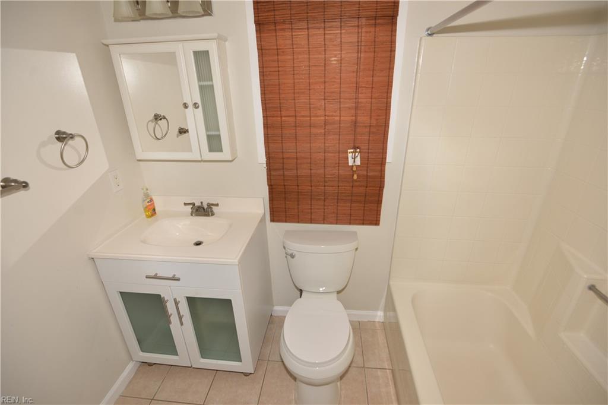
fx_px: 270
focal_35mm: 16
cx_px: 304
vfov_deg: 73.7
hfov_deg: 96.8
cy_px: 202
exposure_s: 1/60
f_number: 4
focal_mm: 16
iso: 800
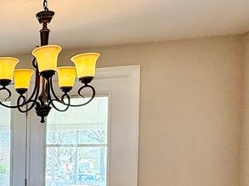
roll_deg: -0.1
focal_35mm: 49
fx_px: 352
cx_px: -59
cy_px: 166
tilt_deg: -1.6
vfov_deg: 28.5
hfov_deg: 31.6
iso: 80
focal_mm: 2.22
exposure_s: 1/99
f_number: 2.2
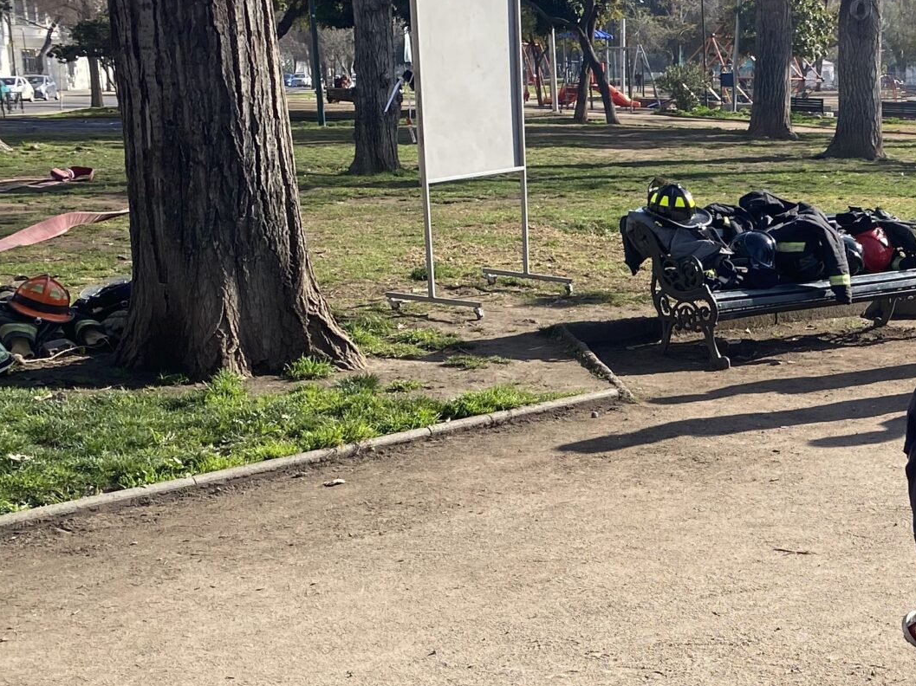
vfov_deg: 23.1
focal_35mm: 63
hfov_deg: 28.0
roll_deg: -0.2
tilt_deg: -15.2
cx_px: 1010
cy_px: 504
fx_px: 1667
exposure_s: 1/1300
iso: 32
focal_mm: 4.25
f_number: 1.8
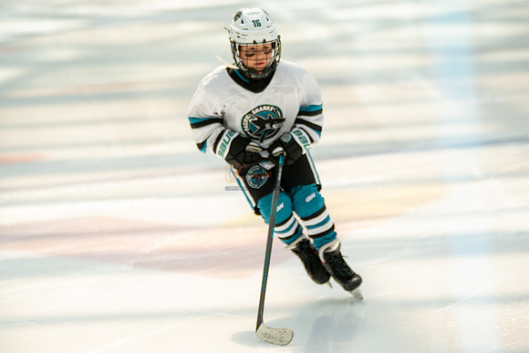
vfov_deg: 5.0
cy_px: 164
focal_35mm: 272
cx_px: 225
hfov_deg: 7.6
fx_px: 4003
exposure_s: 1/2500
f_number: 3.2
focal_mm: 209
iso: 1600
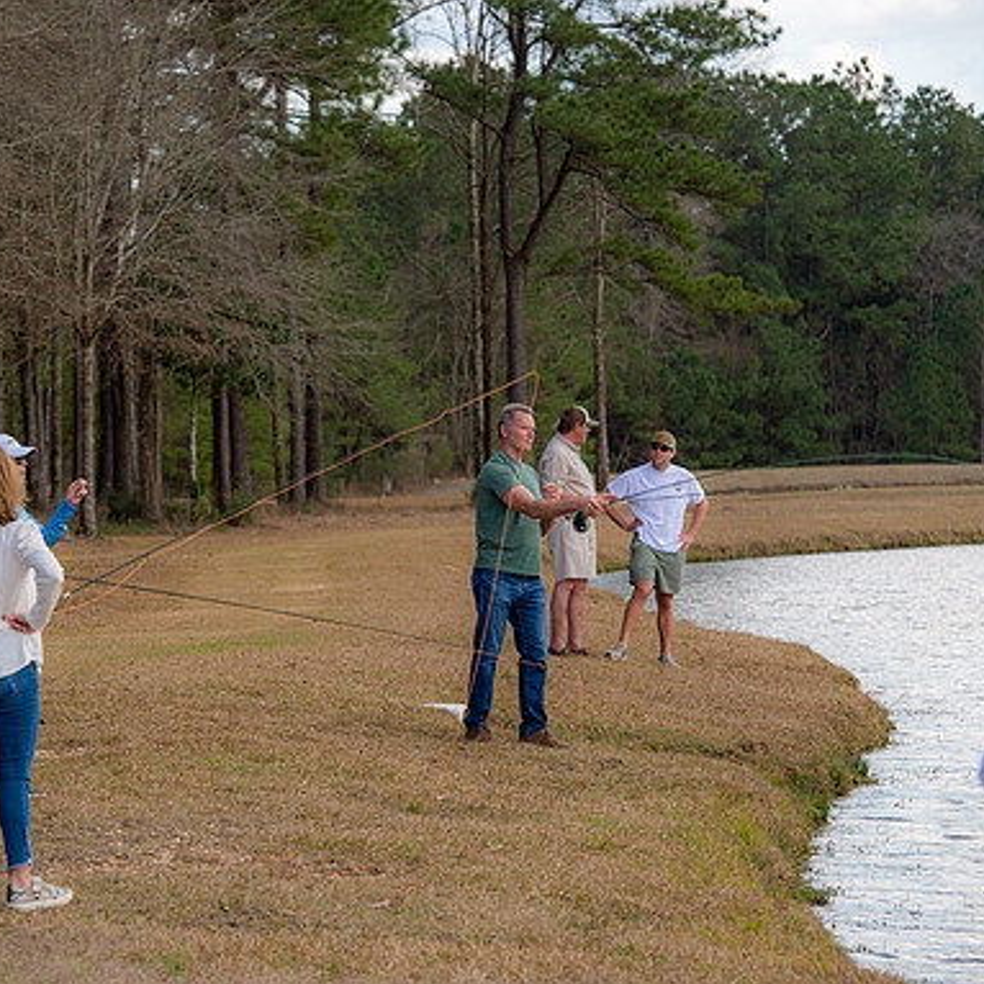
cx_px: 334
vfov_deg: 9.1
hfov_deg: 9.1
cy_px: 493
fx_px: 6207
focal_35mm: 193
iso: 100
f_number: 6.3
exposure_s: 1/125
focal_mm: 150
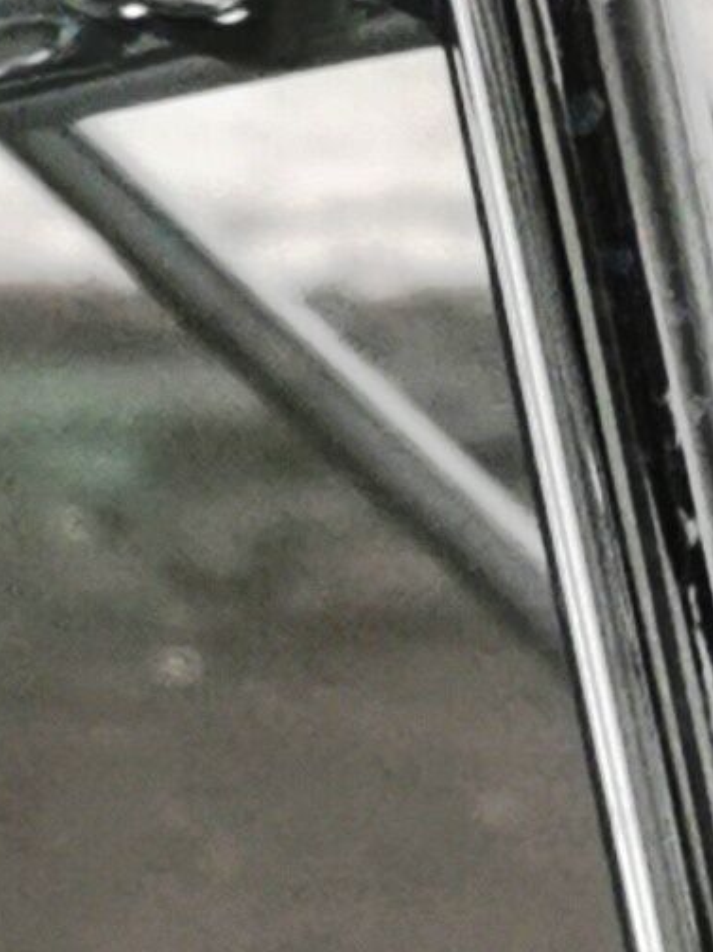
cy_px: 804
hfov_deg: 4.5
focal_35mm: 312
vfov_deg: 6.3
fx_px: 8572
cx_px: -1538
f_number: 1.8
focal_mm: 5.58
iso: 125
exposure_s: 1/100
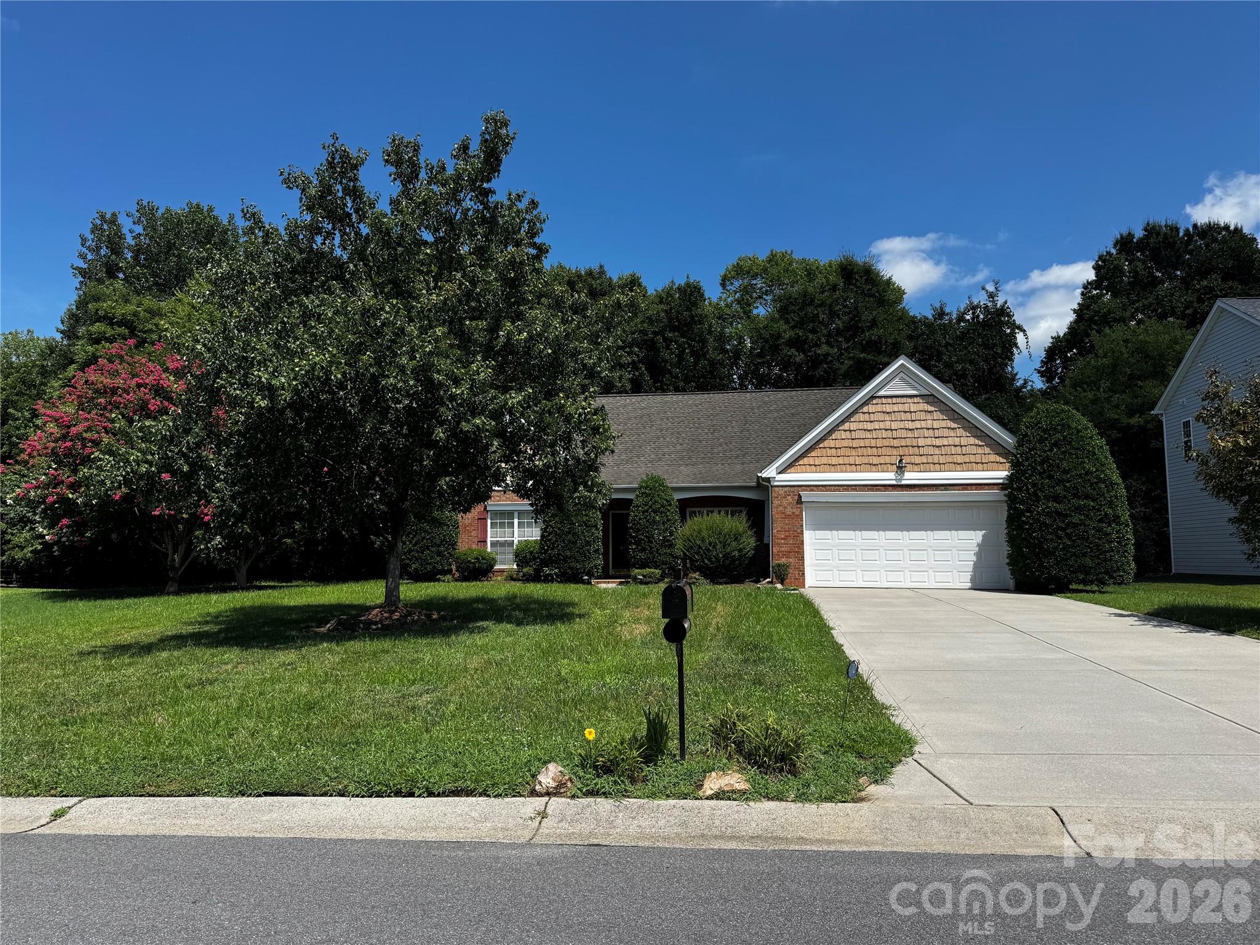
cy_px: 472
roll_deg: +0.7
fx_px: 874
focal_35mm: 24
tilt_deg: +5.5
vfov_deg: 56.8
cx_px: 630
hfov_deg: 71.6
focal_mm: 6.76
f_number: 1.78
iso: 80
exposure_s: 1/4049
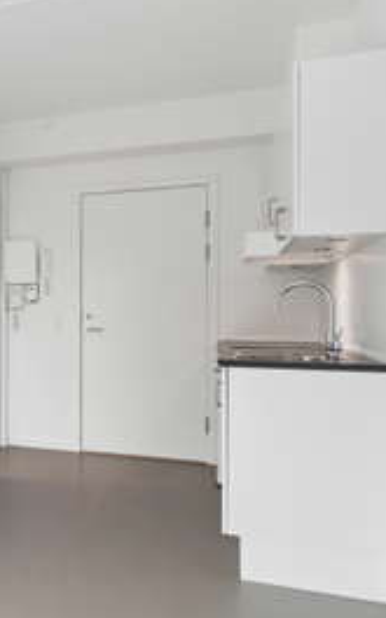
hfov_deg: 32.7
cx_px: -40
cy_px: 314
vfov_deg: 56.7
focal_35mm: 34
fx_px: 572
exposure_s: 1/20
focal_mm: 14
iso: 200
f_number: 8
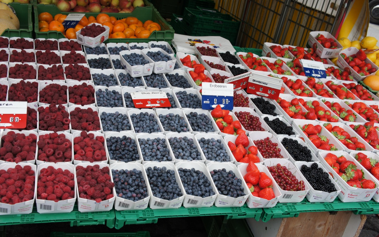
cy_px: 111
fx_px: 429
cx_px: 189
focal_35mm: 42
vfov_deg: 30.9
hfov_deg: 47.7
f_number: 6.3
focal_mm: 27
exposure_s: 1/125
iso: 200
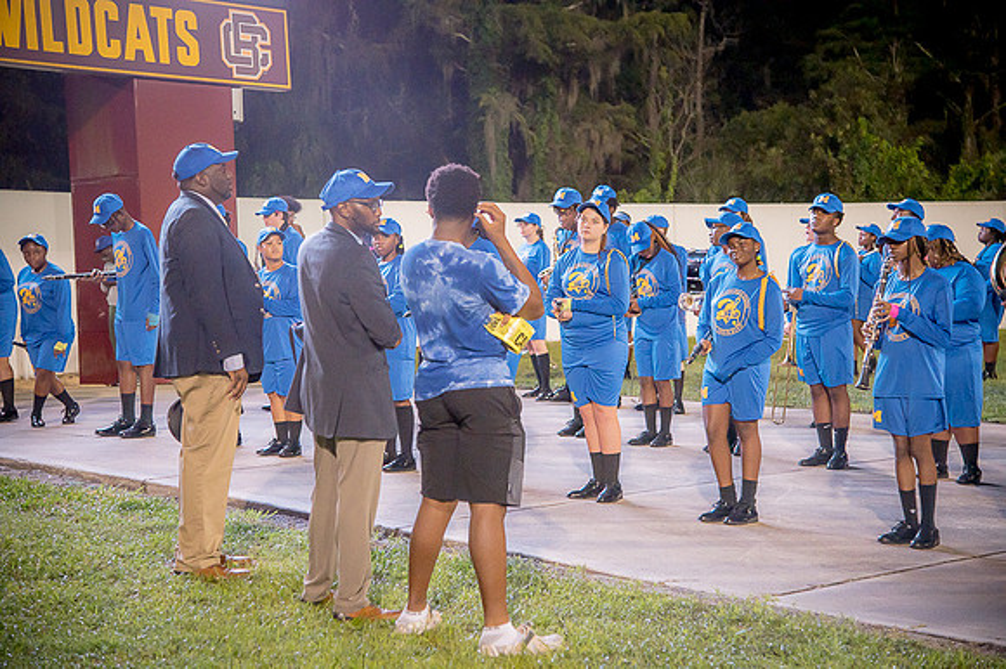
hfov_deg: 27.0
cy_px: 334
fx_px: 2095
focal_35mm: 75
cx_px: 503
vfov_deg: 18.2
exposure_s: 1/200
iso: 2000
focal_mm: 75
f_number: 4
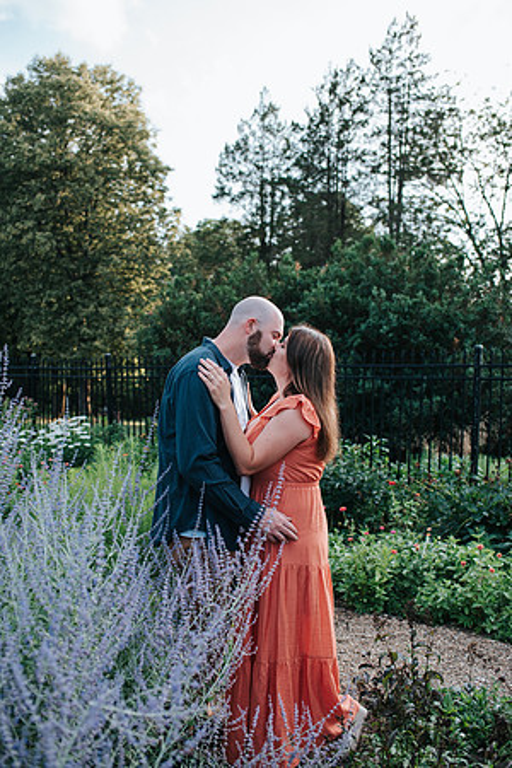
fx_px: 747
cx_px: 256
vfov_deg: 54.4
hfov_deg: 37.9
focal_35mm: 35
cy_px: 384
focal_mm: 35
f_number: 2.8
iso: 450
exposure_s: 1/1250
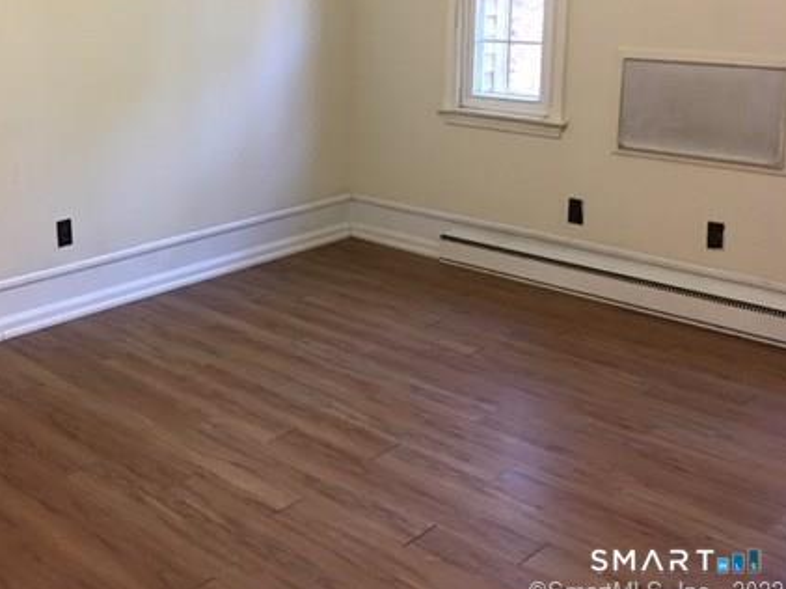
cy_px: 162
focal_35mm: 44
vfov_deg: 32.3
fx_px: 999
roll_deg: +0.6
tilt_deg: -9.4
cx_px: 201
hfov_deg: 41.7
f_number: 2.2
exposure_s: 1/10
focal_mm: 4.15
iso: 80
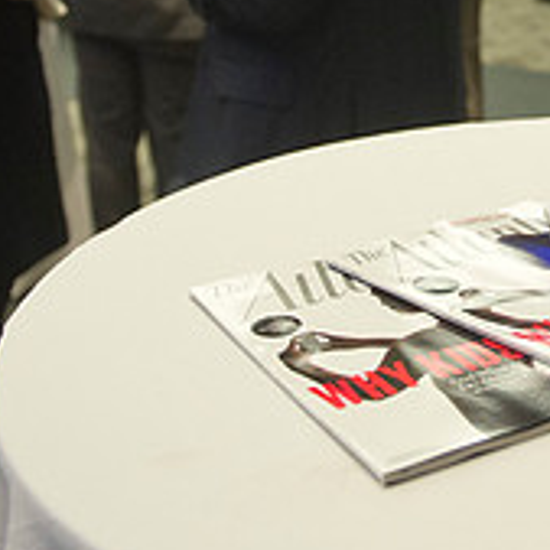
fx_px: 1258
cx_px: 586
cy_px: 55
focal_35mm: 70
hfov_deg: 23.3
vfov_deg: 24.0
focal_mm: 24
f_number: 3.2
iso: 2500
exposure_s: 1/125
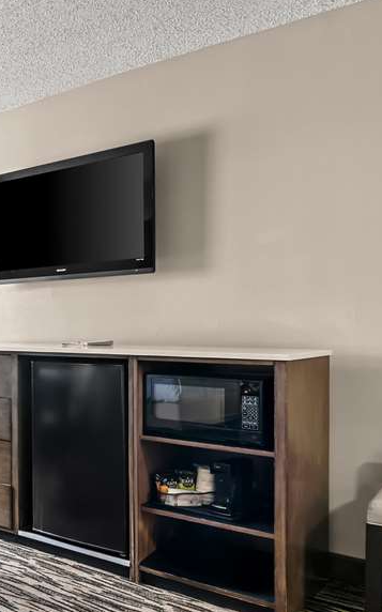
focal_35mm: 31
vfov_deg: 61.1
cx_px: -15
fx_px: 517
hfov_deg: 35.9
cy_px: 341
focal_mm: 17
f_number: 8
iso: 250
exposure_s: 1
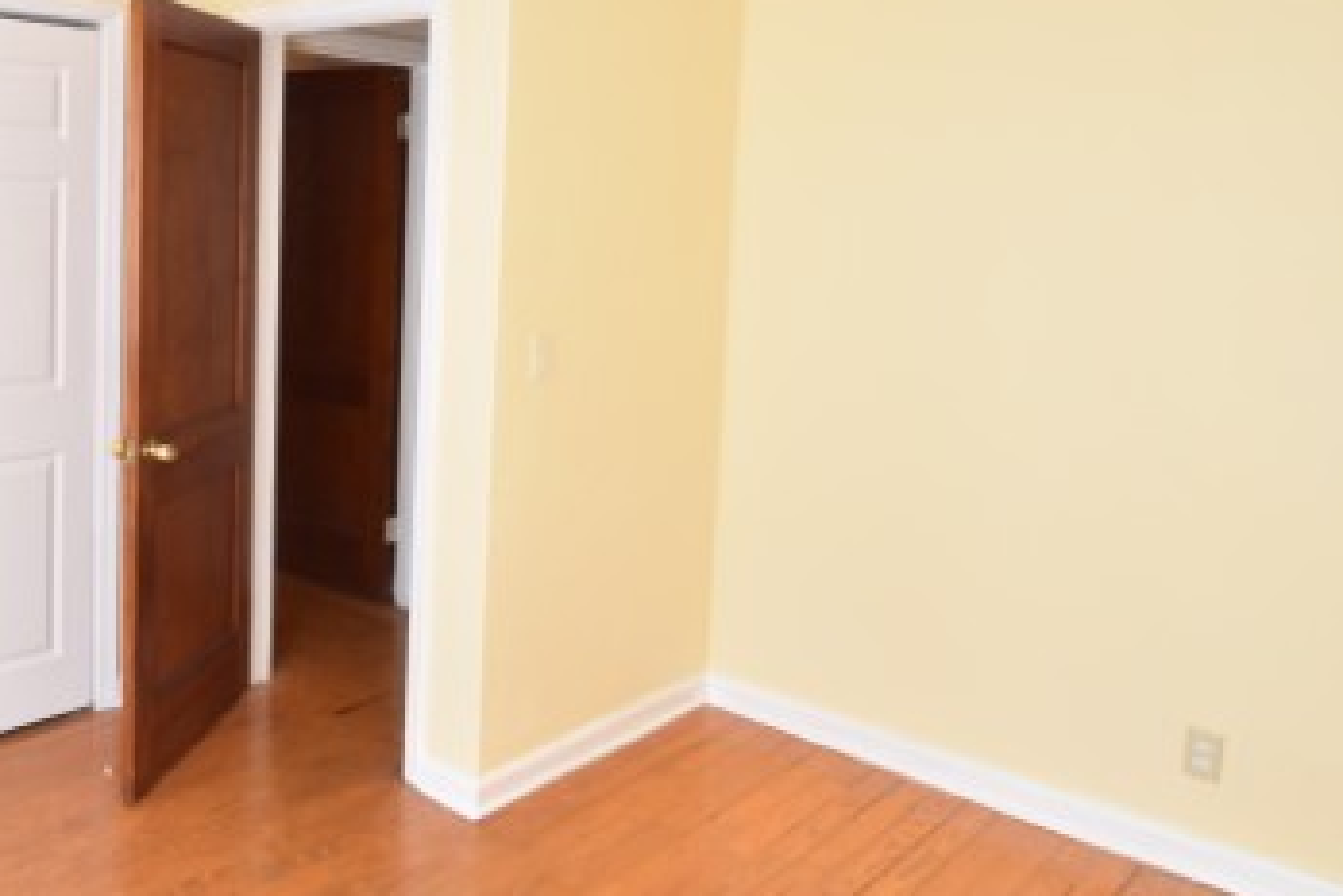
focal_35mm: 31
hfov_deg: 58.6
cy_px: 278
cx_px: 421
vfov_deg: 41.6
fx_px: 1156
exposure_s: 1/60
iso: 400
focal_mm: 10
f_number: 4
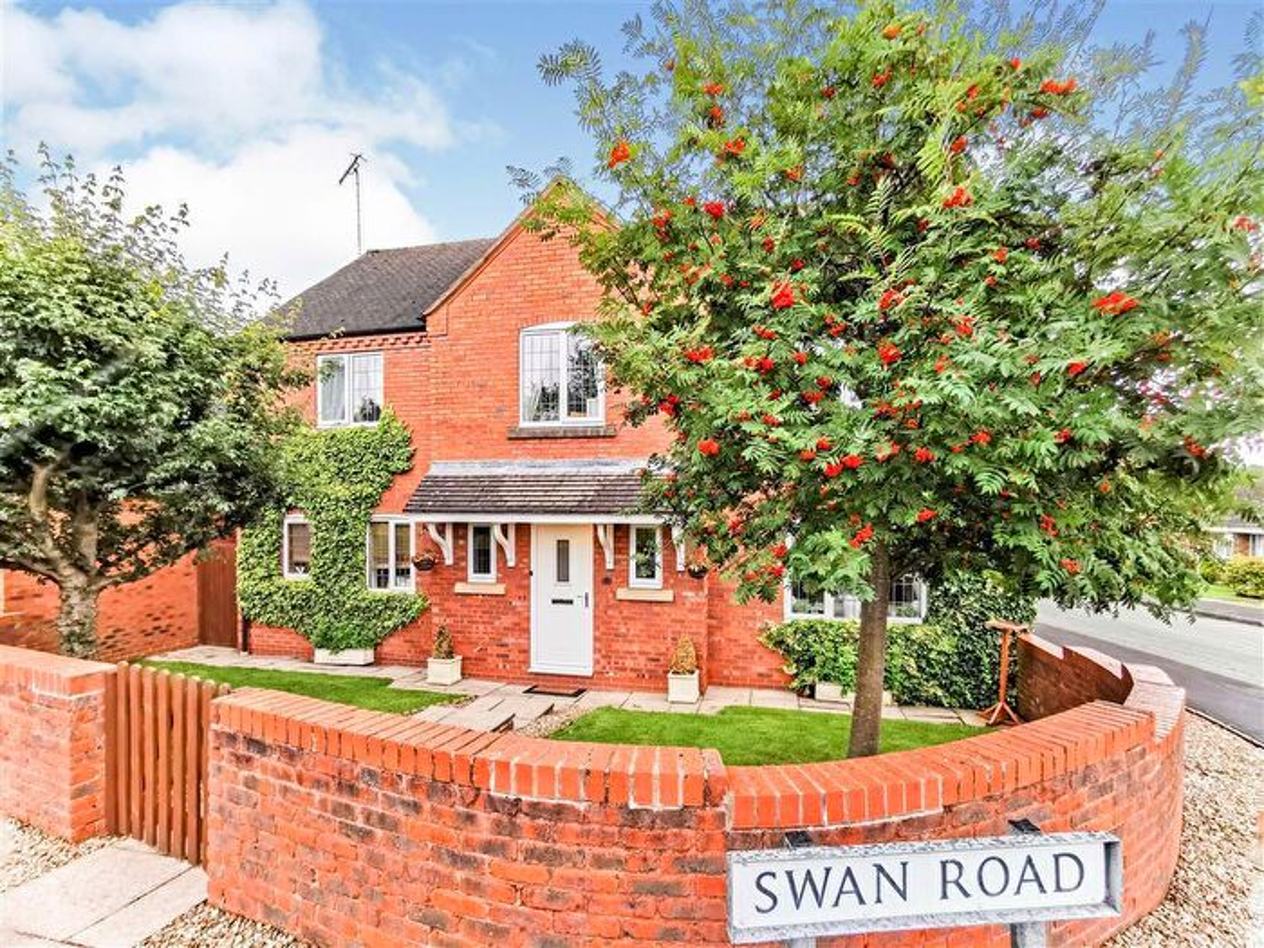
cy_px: 474
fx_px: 584
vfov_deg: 78.1
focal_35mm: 16
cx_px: 632
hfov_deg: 94.5
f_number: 2.2
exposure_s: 1/200
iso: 50
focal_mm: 2.35
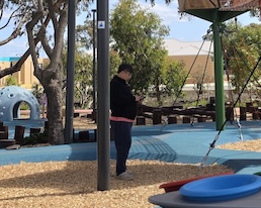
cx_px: 169
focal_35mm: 87
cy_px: 18
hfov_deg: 21.9
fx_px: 672
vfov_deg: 17.4
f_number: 1.4
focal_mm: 6.5
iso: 64
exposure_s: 1/4331
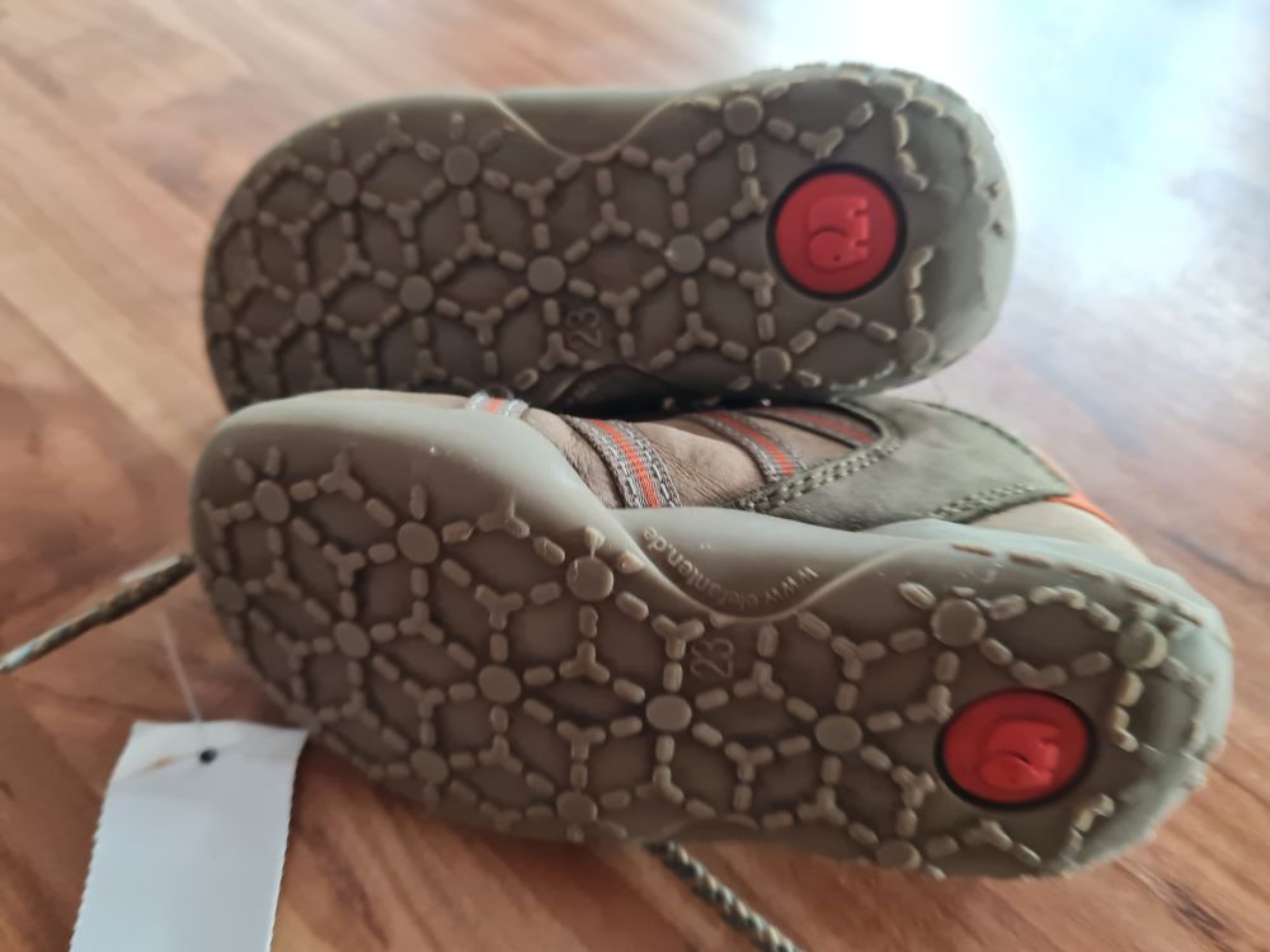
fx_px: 954
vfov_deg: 53.1
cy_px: 476
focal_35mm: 26
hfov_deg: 67.3
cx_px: 635
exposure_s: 1/50
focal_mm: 5.4
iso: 400
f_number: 1.8
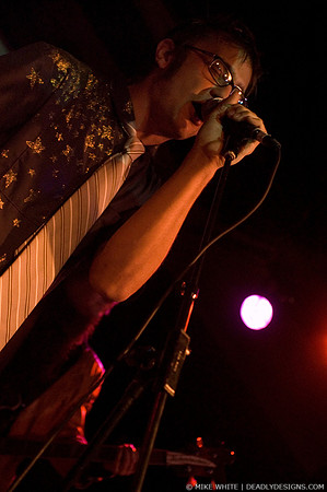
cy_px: 246
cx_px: 164
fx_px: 983
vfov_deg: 28.1
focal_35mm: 72
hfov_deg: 18.9
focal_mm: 48
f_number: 2.8
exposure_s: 1/80
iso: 1600
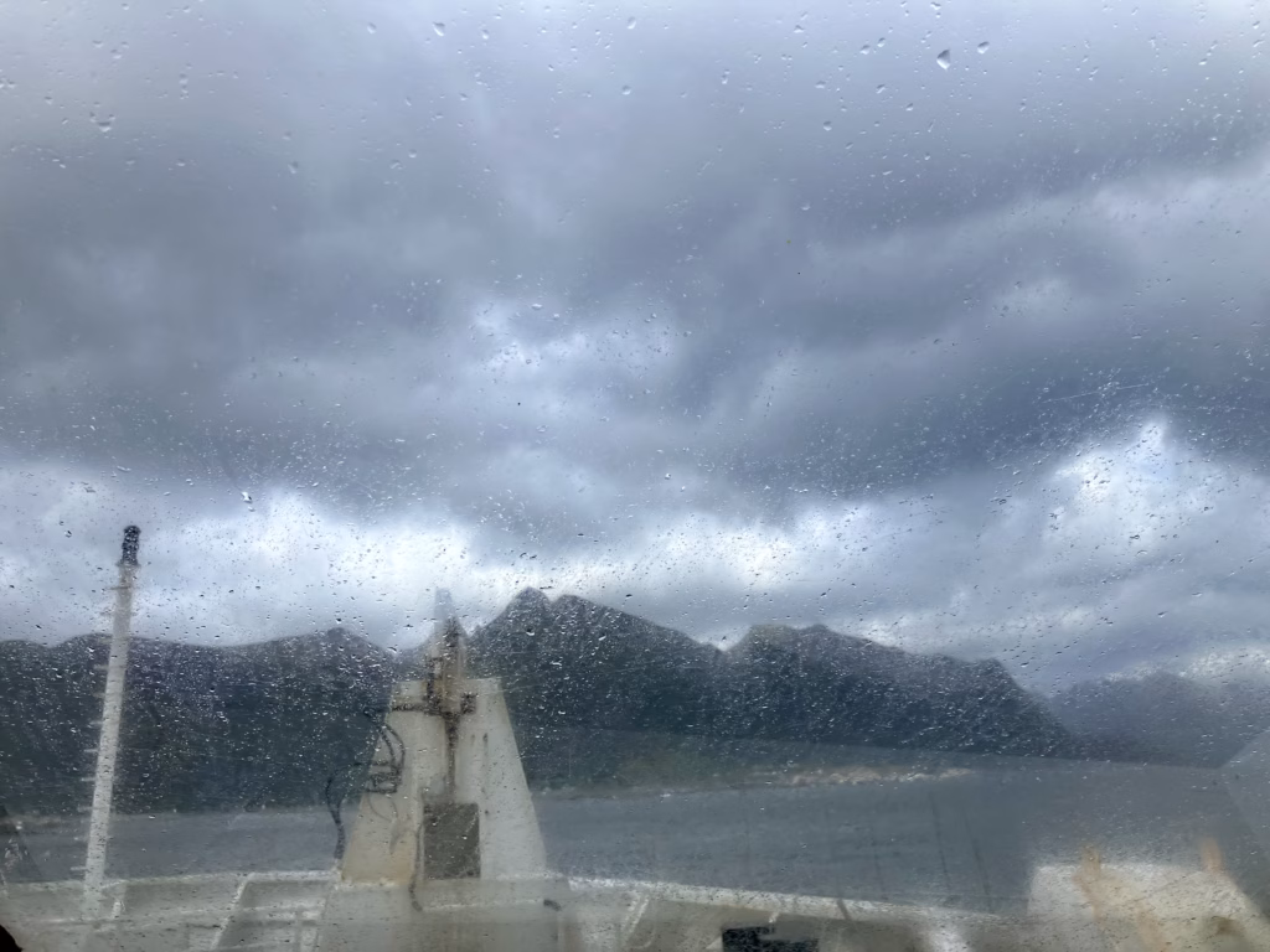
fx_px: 1027
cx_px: 635
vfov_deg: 49.7
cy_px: 476
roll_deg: +3.2
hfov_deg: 63.4
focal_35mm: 28
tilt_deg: +16.7
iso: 32
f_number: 1.8
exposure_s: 1/1946
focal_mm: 3.99
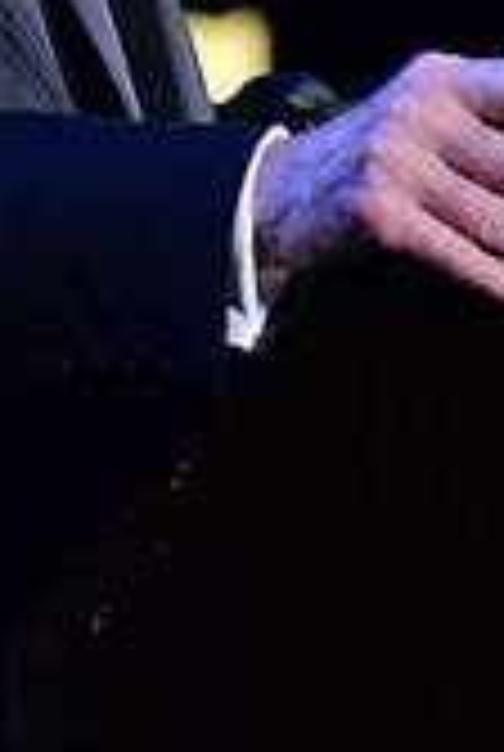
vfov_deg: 5.1
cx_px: 178
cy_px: -531
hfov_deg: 3.4
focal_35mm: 402
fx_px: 8407
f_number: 4
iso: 3200
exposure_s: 1/100
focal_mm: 116
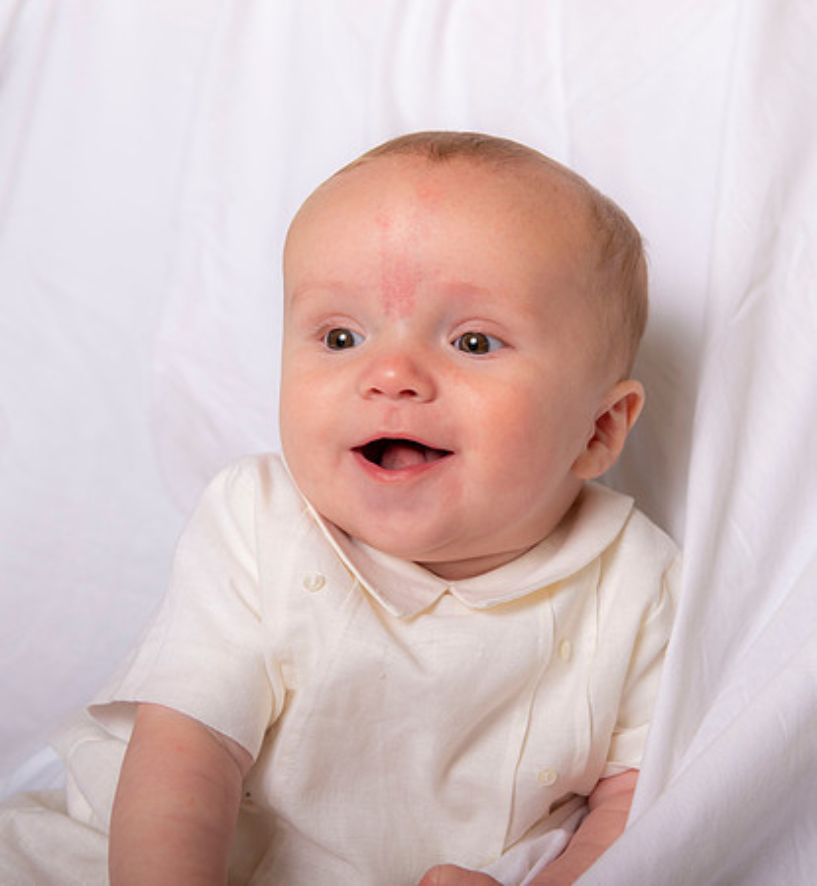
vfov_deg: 22.6
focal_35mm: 80
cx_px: 515
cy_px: 442
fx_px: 2218
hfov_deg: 20.8
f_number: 5.6
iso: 250
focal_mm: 60
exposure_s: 1/200
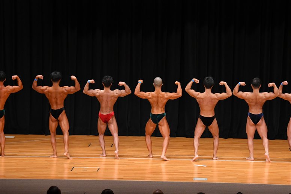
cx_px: 146
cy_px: 97
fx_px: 1115
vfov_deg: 9.9
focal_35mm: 138
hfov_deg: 14.9
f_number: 5.6
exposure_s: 1/400
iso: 3200
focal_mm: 92
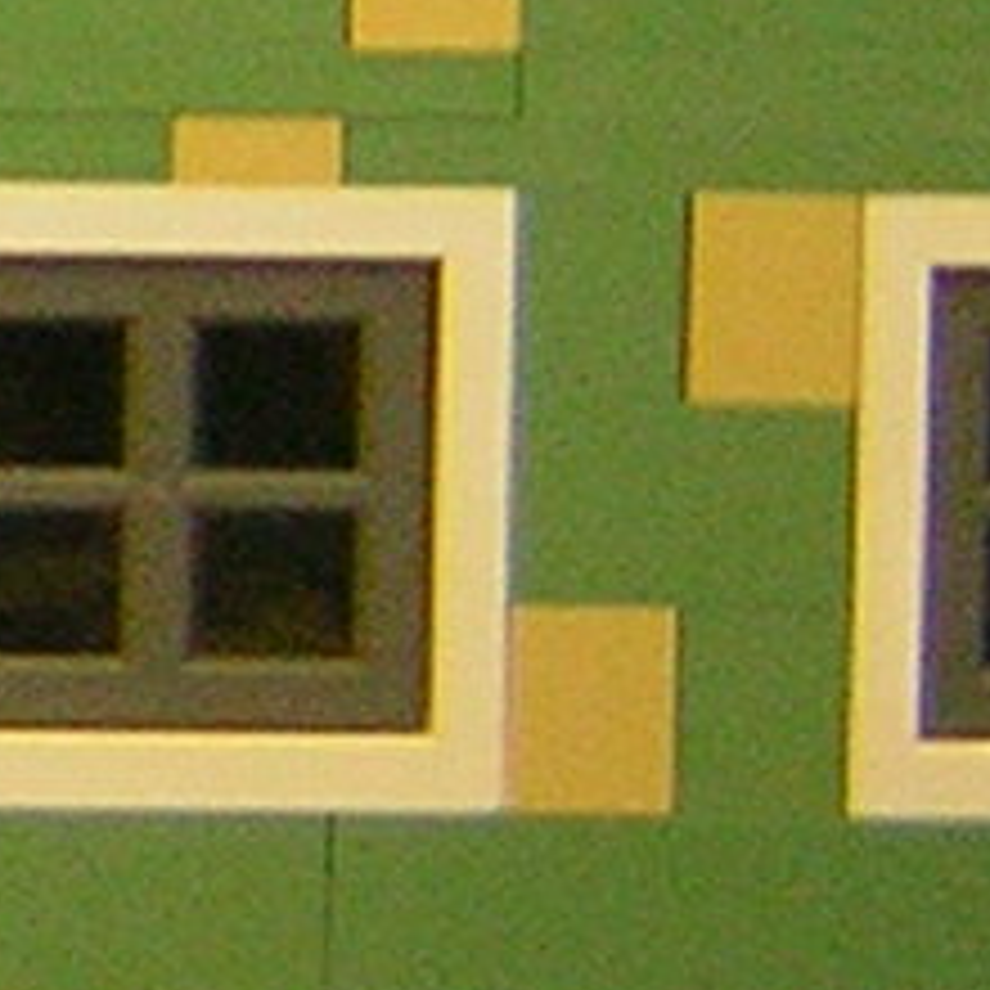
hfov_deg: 7.2
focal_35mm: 231
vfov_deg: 7.5
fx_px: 7474
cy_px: -130
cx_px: -1296
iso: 120
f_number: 2.6
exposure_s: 1/5
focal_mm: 4.7
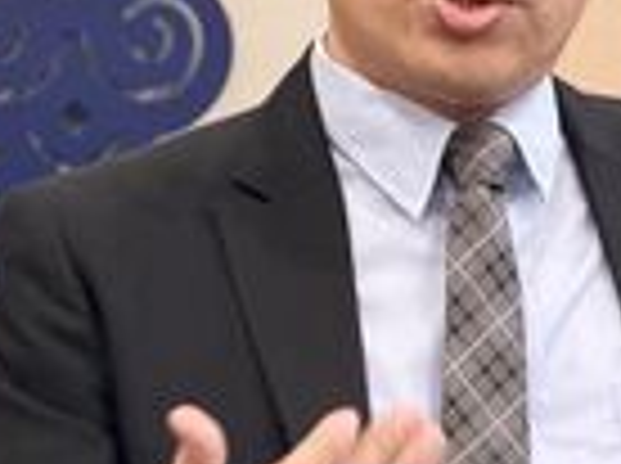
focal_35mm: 290
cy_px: 14
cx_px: 189
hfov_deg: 6.8
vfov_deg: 5.1
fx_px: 5193
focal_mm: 16.89
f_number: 2.8
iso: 640
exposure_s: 1/40
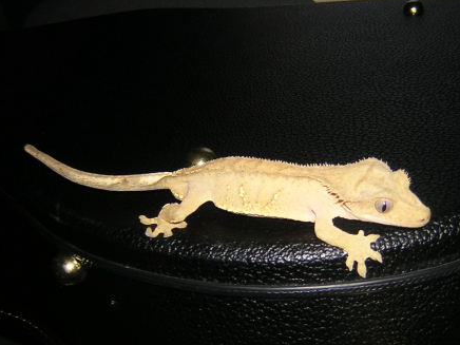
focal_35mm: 44
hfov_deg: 42.7
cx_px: 278
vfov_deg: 32.8
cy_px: 193
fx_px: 585
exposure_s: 1/60.1
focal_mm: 4.7
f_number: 2.6
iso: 100
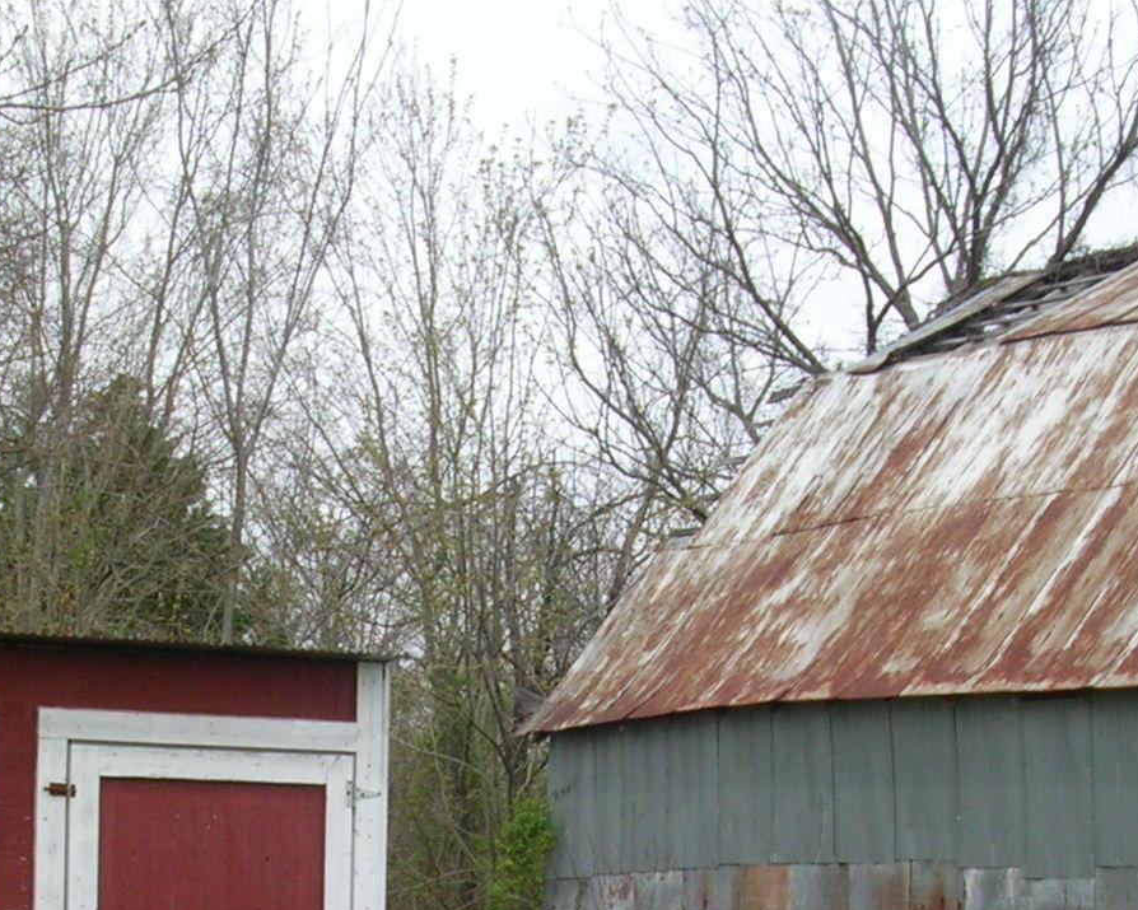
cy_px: 854
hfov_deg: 22.4
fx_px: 2863
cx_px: 434
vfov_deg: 17.7
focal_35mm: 85
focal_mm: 5.8
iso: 50
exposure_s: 1/206
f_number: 5.6
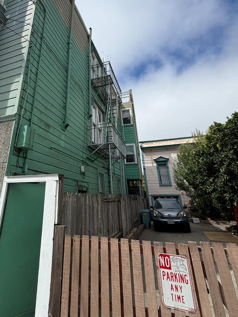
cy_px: 118
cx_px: 86
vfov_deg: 80.2
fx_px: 183
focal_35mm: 20
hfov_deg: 64.8
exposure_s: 1/1368
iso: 20
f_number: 2.2
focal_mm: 2.22
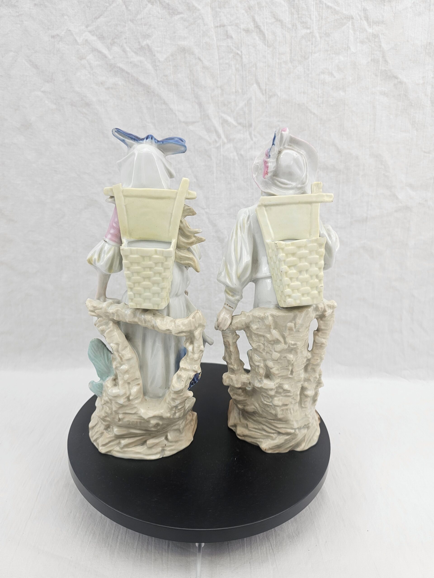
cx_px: 217
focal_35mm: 23
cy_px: 289
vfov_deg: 73.9
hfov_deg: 58.9
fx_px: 384
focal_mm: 6.3
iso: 40
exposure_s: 1/100
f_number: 1.7
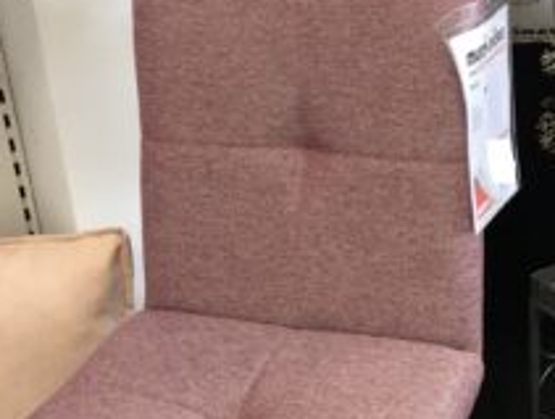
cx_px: 339
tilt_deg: -33.4
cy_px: 343
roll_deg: +3.9
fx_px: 1413
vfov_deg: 16.7
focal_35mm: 88
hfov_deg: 22.2
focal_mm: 3.3
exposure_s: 1/33
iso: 100
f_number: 2.4
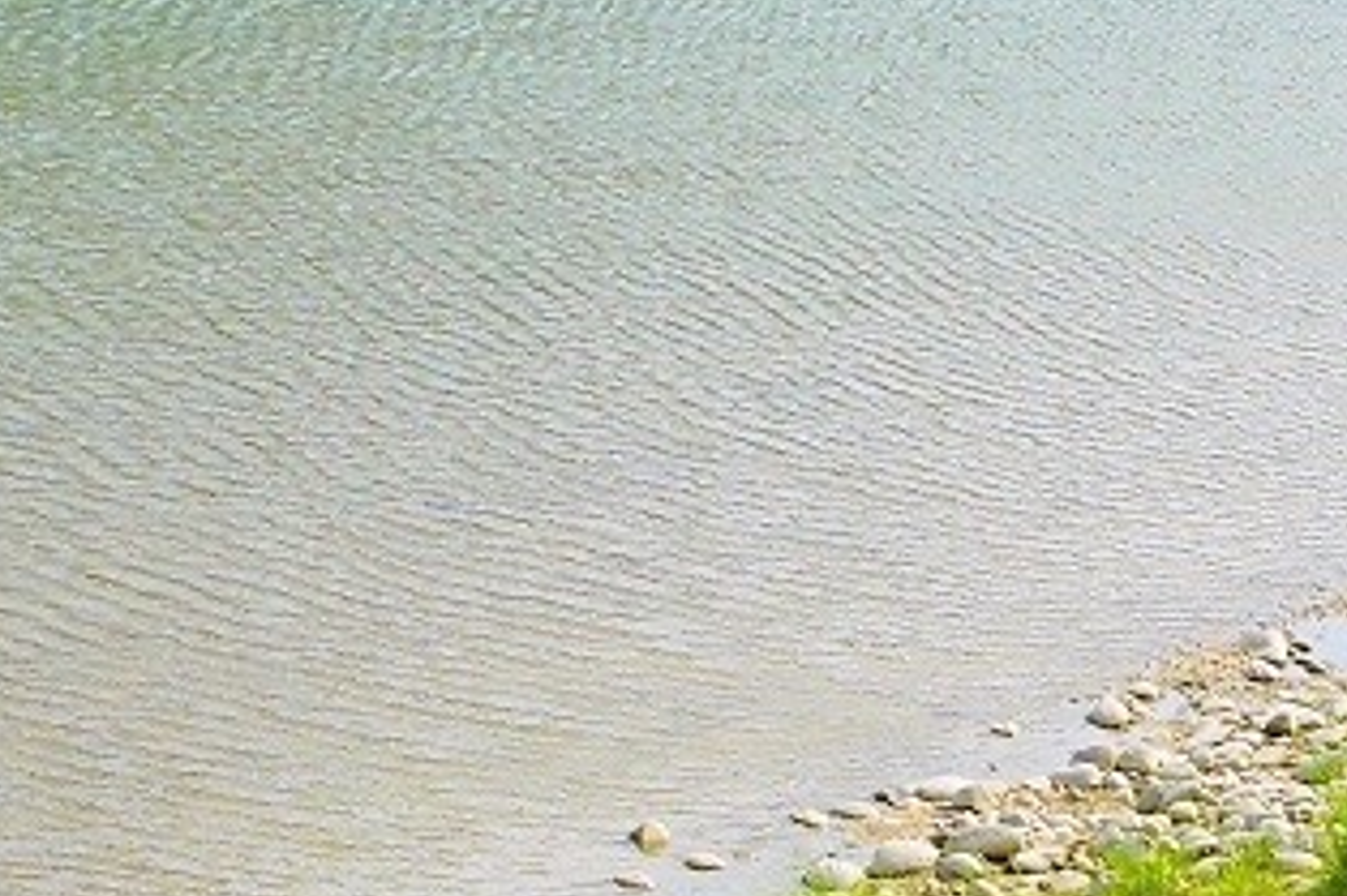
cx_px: 2106
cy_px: 1548
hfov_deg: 13.0
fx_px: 5535
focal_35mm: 148
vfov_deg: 8.9
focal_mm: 21
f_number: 8
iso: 100
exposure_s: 1/250
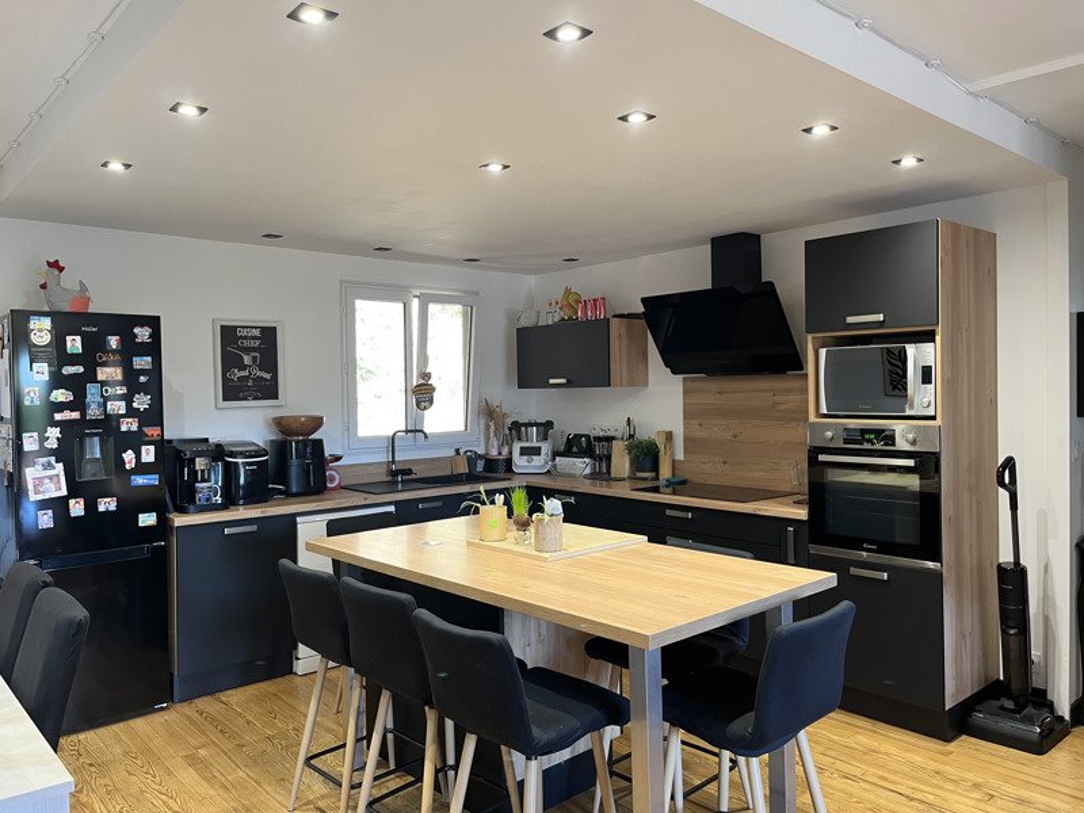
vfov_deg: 53.1
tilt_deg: -0.2
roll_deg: +0.8
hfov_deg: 67.3
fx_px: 814
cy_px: 406
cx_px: 542
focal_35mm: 26
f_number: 1.6
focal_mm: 5.1
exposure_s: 1/50
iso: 125
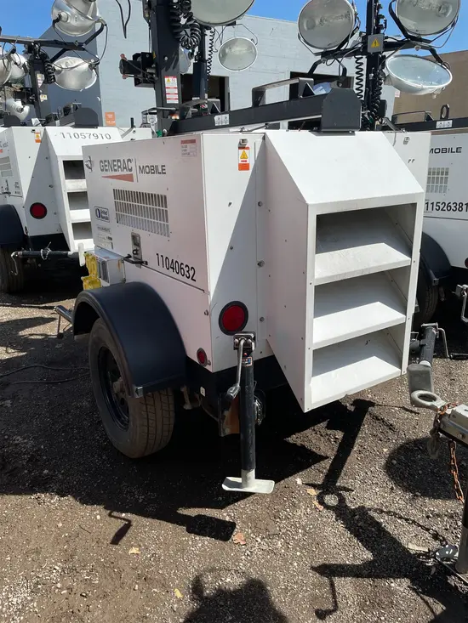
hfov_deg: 53.1
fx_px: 469
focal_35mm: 26
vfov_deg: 67.3
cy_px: 312
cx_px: 234
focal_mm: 4.2
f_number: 1.6
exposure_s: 1/4000
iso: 50
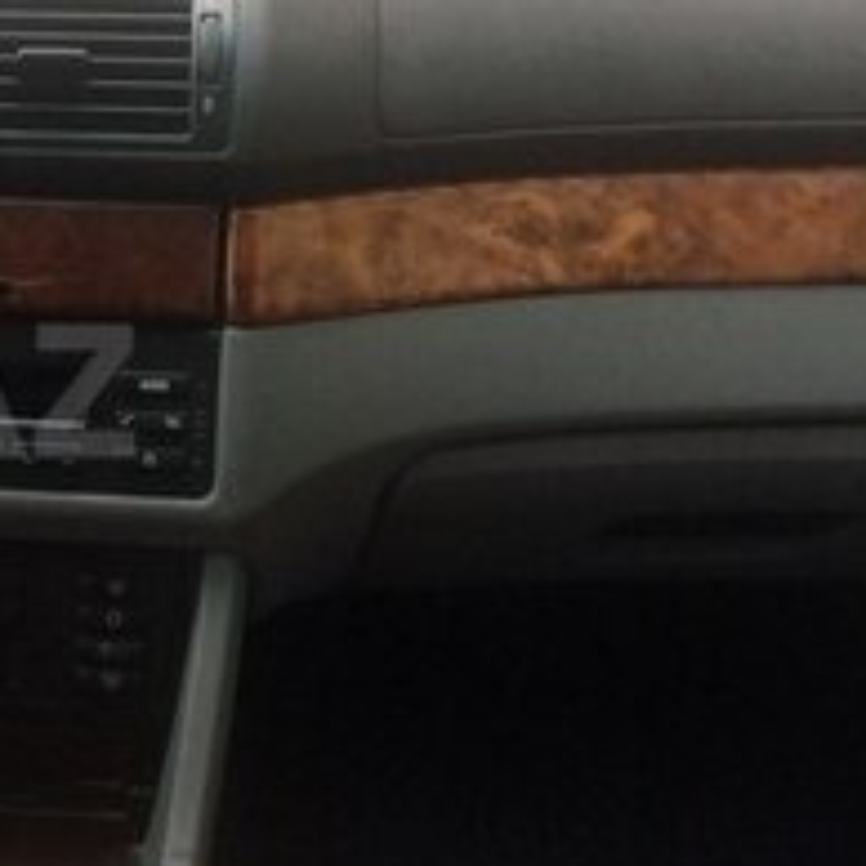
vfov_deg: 19.9
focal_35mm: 87
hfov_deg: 18.3
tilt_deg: -18.3
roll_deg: -2.0
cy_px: 391
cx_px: -321
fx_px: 2462
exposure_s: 1/33
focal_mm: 4.15
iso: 32
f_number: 2.2
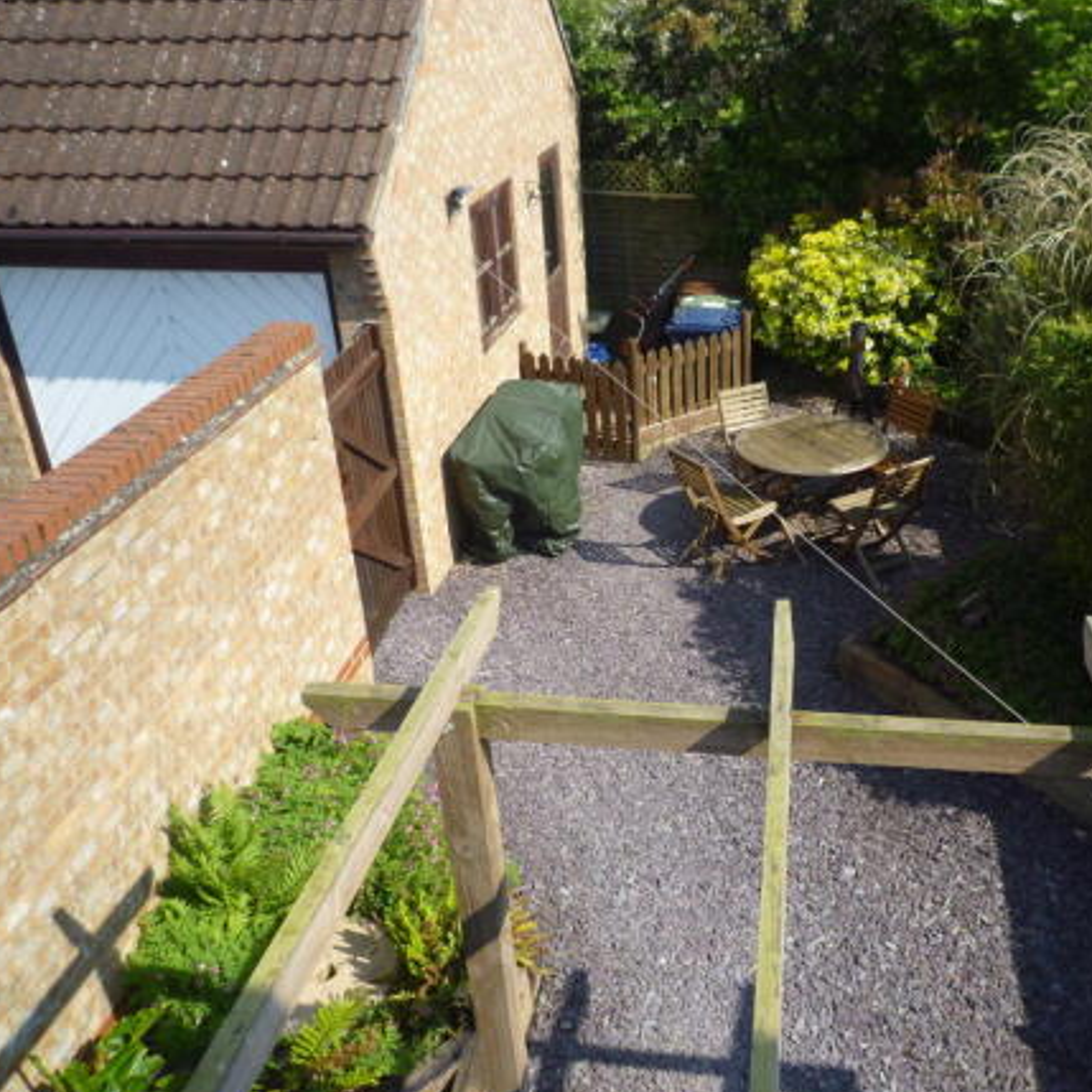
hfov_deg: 53.2
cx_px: 709
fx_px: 1071
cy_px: 546
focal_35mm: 30
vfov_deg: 54.0
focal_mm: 4.4
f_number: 3.5
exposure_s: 1/500
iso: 100
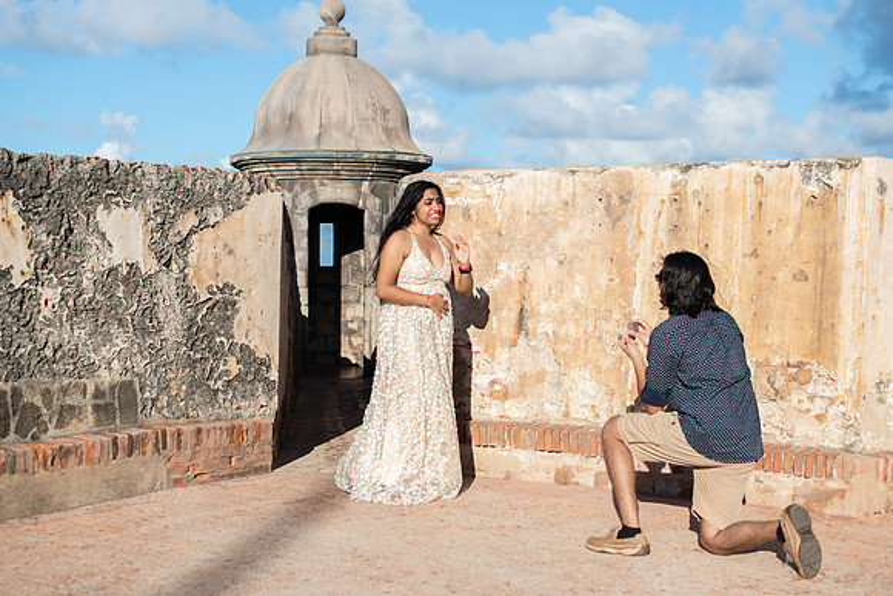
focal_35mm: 56
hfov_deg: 35.9
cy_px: 296
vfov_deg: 24.4
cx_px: 443
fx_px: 1380
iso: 100
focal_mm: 50
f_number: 2.8
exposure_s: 1/2500
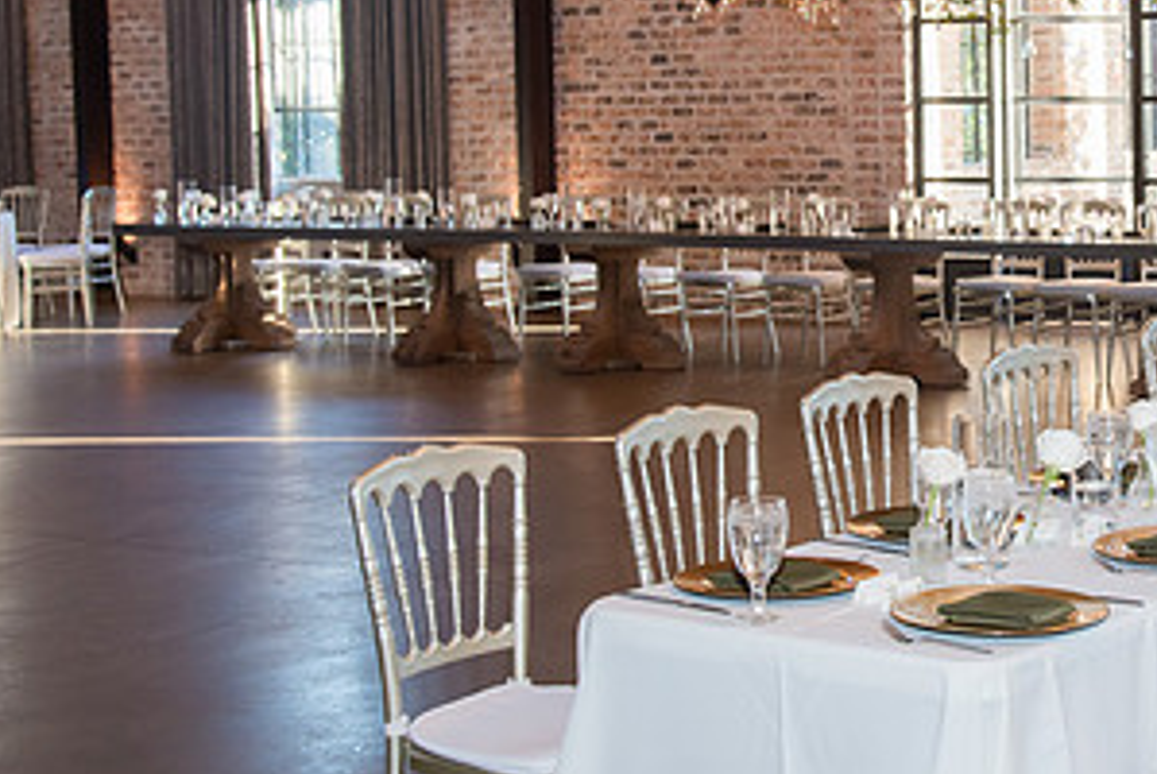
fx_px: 2445
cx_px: 1056
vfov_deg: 17.9
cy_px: 189
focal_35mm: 76
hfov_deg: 25.7
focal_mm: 38
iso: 1250
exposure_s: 1/60
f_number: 5.6
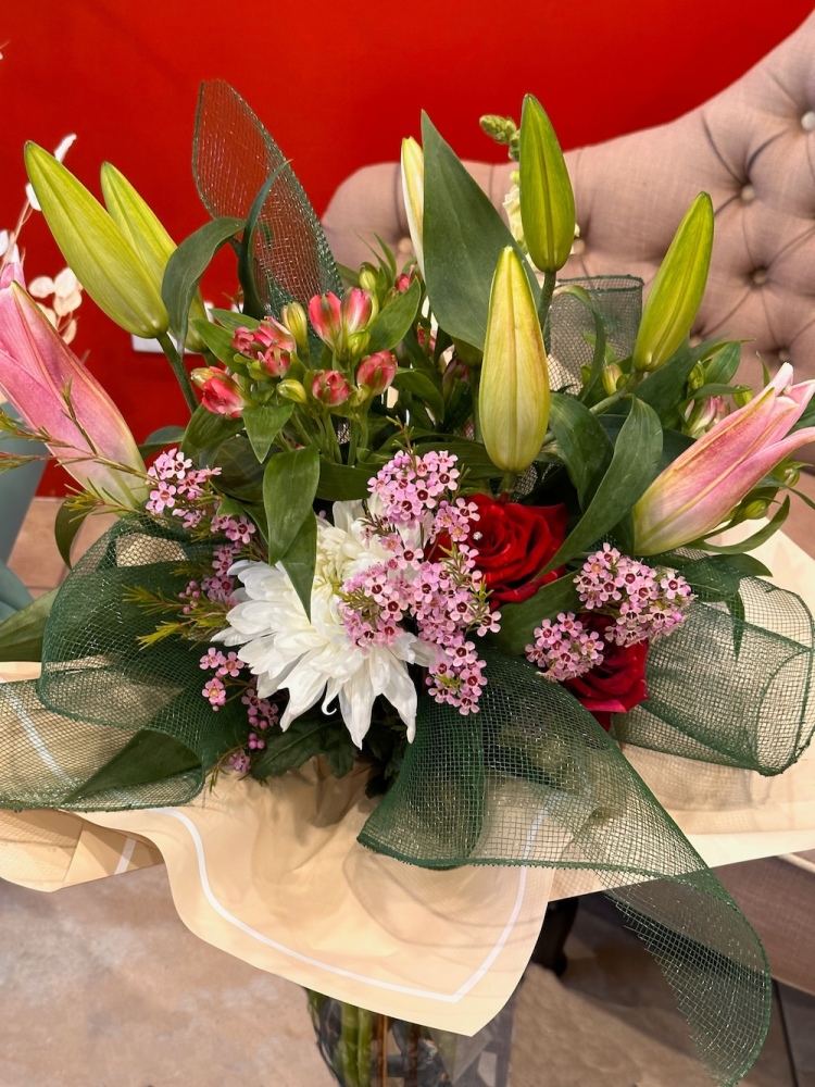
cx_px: 408
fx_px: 1507
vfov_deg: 39.7
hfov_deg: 30.3
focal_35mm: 48
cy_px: 544
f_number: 1.78
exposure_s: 1/50
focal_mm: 6.86
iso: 200
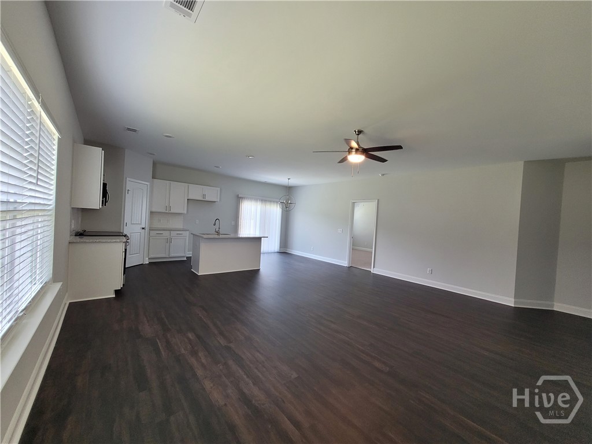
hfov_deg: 106.2
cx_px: 296
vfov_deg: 89.9
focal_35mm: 13
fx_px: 222
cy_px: 222
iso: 125
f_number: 2.2
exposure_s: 1/60
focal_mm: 1.74
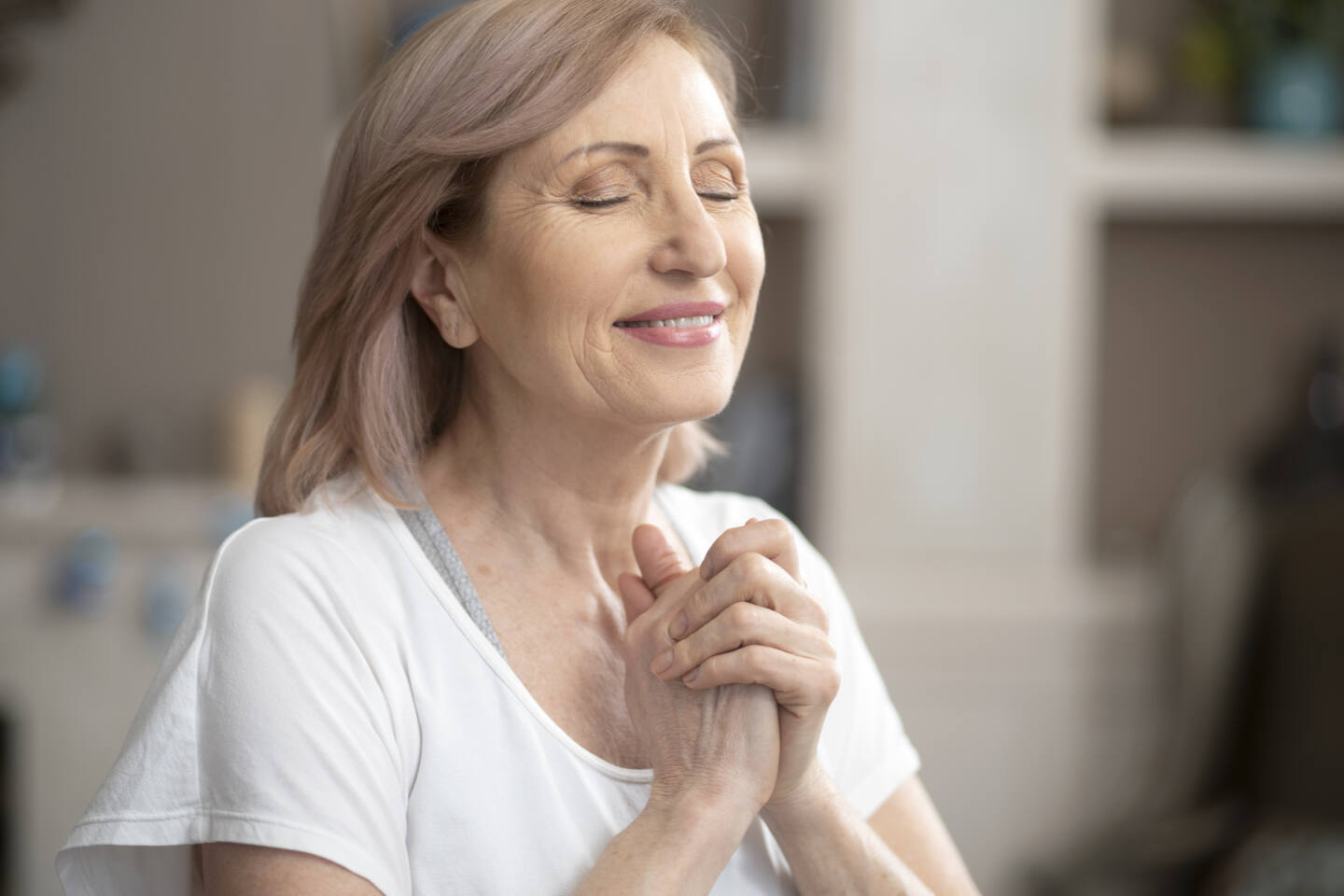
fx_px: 3173
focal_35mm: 85
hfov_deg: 23.9
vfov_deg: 16.1
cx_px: 672
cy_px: 448
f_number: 2
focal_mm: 85
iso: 400
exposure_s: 1/80
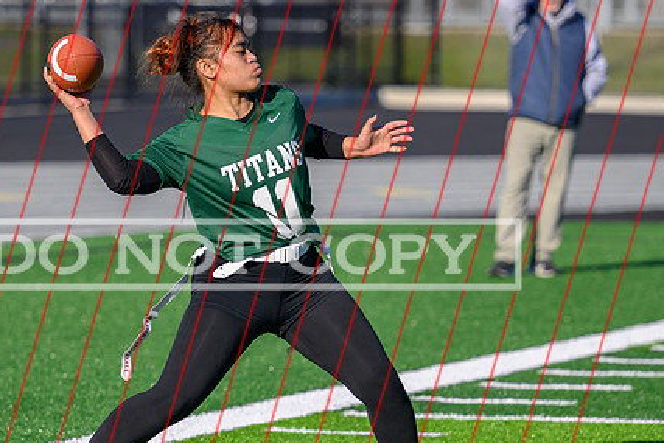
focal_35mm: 325
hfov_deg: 6.3
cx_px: 200
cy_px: 342
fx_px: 5996
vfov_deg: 4.2
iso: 80
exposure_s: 1/1250
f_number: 2.8
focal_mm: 145
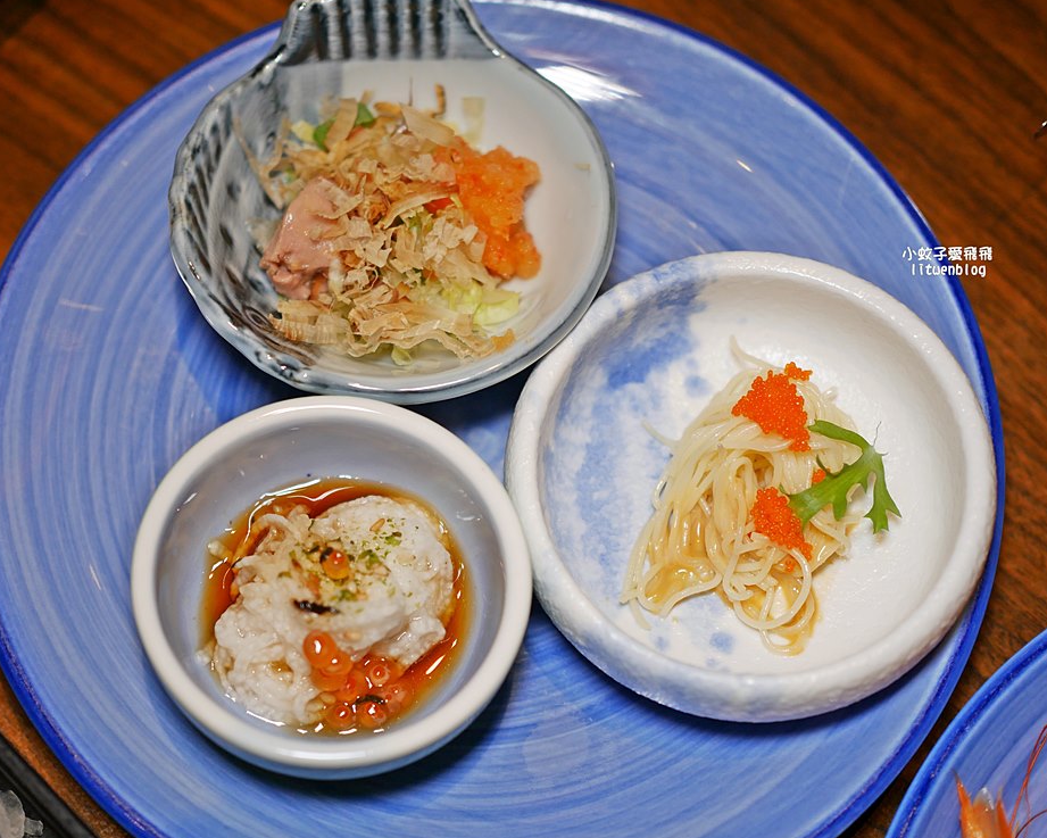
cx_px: 487
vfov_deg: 28.6
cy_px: 418
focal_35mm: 53
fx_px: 1642
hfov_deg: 35.3
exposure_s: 1/160
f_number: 1.8
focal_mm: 25
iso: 200
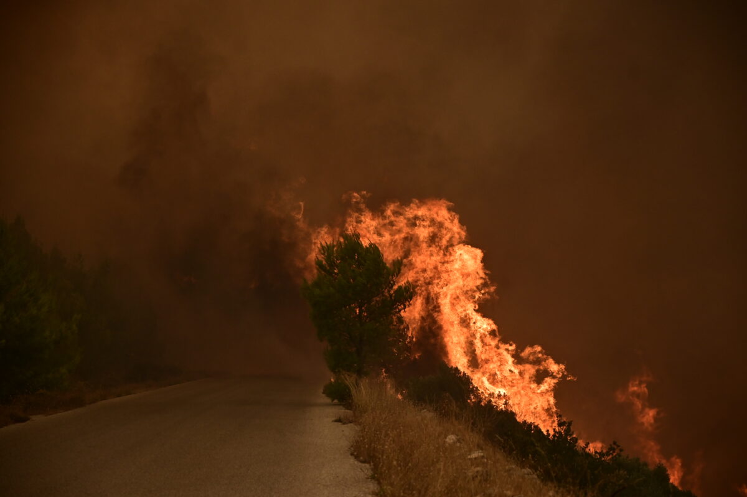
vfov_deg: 21.9
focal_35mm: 62
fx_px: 1285
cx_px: 374
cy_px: 248
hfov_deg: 32.4
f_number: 4
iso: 640
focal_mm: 62
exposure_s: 1/5000
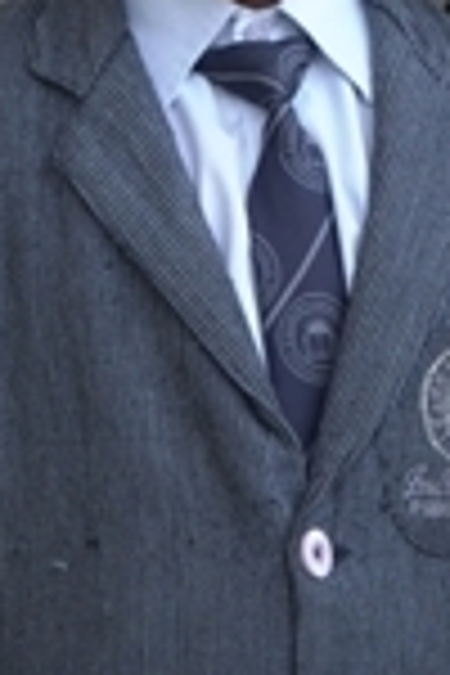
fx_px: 3468
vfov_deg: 11.1
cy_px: 104
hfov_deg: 7.4
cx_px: 281
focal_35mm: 185
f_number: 6.3
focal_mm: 62
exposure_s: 1/125
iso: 400
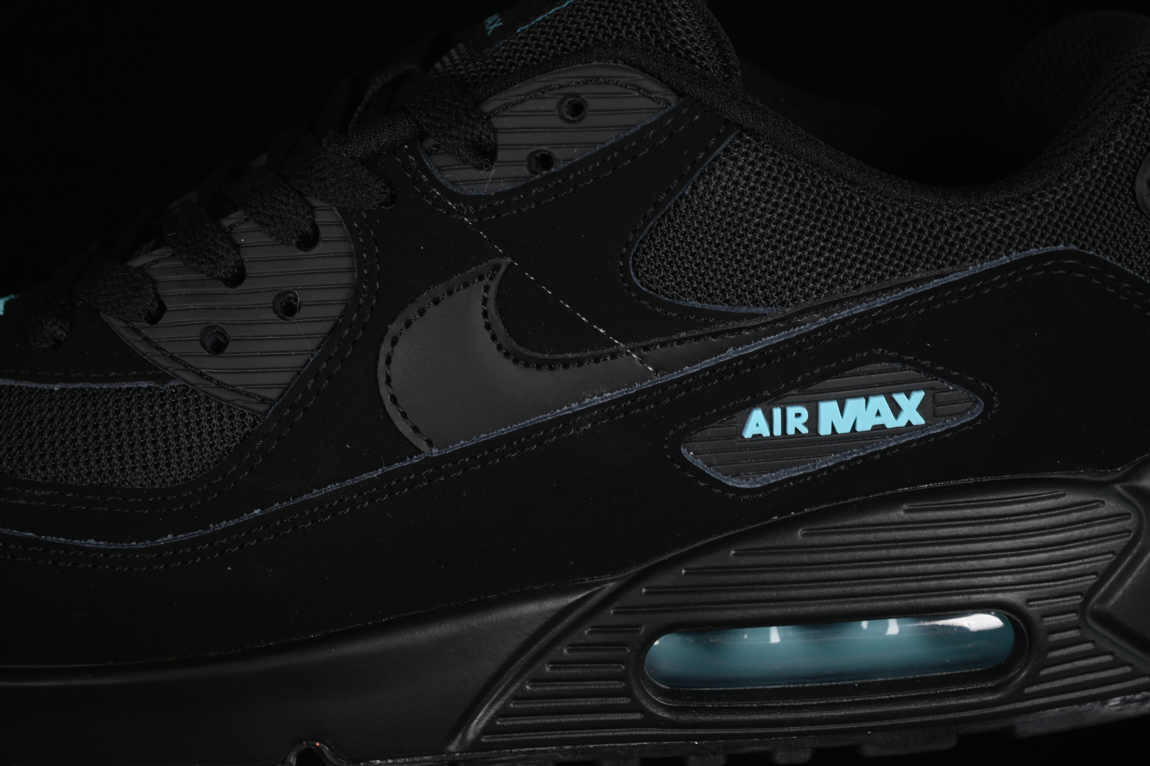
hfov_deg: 27.0
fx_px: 2396
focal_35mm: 75
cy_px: 383
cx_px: 575
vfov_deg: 18.2
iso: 160
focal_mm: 50
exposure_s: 1/50
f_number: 6.3
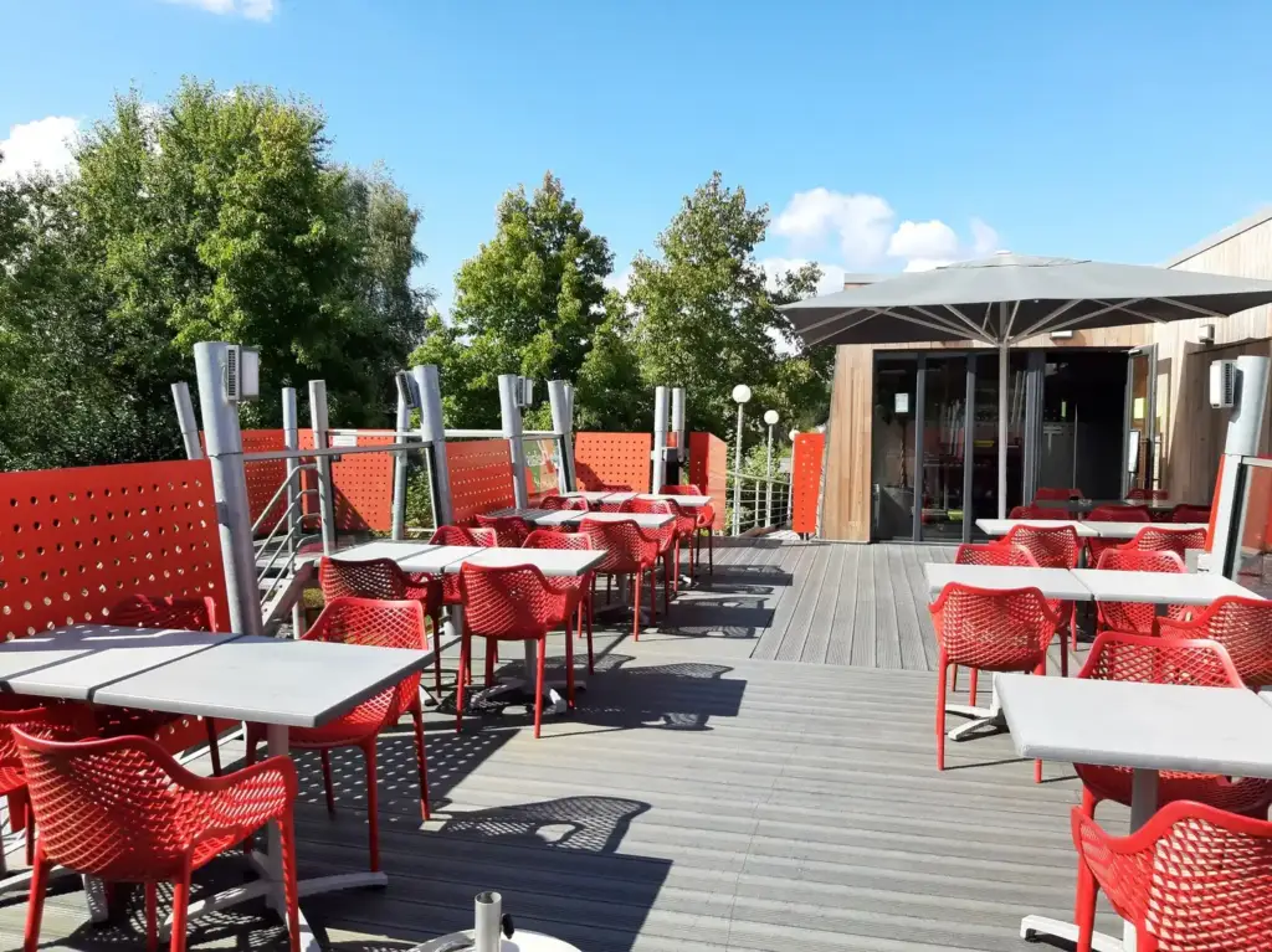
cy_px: 476
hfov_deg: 67.3
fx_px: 955
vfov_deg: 53.0
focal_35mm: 26
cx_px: 636
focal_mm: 3.93
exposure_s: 1/885
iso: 40
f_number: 1.7
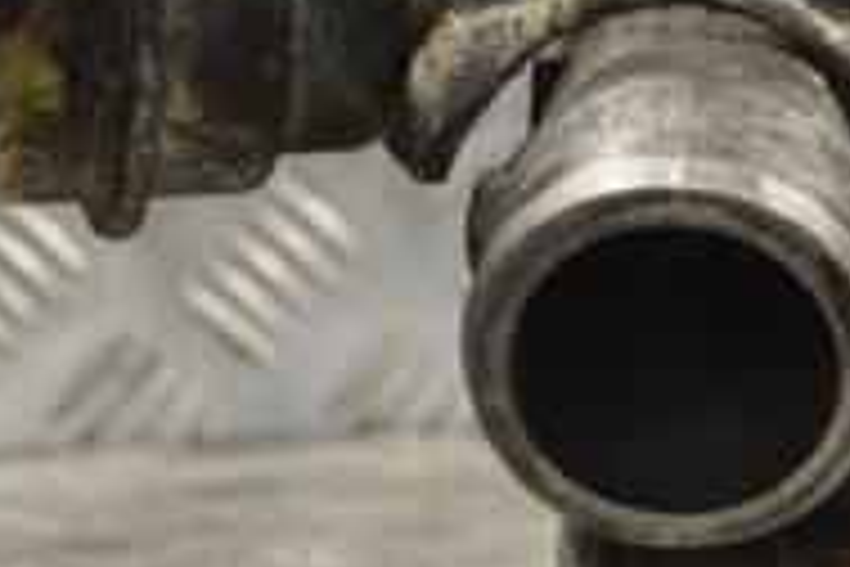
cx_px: 1012
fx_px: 4958
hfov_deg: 9.7
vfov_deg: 6.5
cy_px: 117
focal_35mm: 210
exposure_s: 1/50
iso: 400
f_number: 5.3
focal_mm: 44
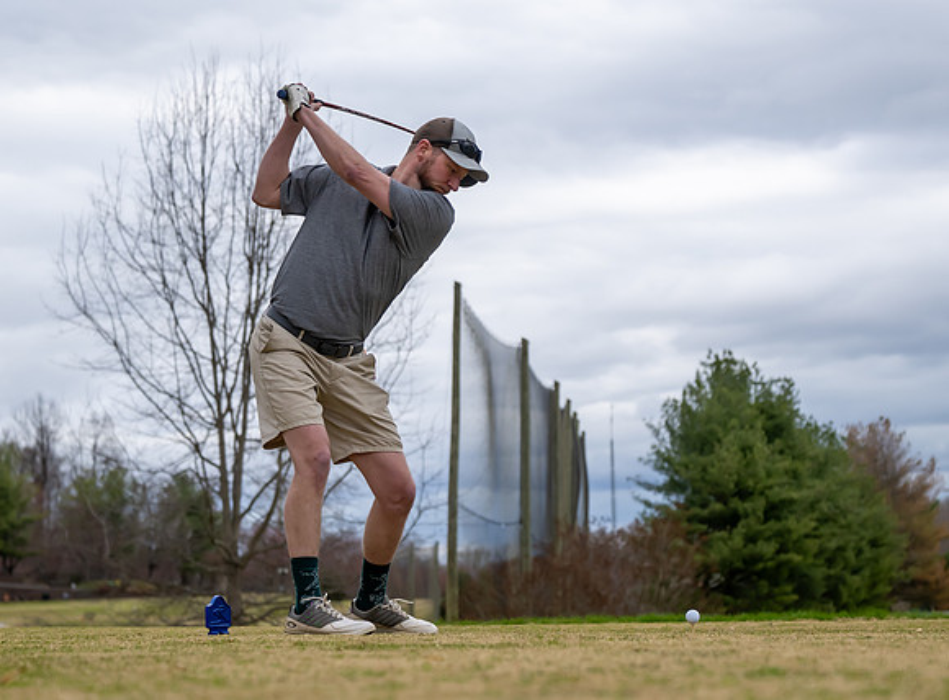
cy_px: 420
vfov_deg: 16.1
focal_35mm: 91
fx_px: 2475
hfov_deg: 21.7
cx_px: 541
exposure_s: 1/3200
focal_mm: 45
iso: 250
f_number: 2.8
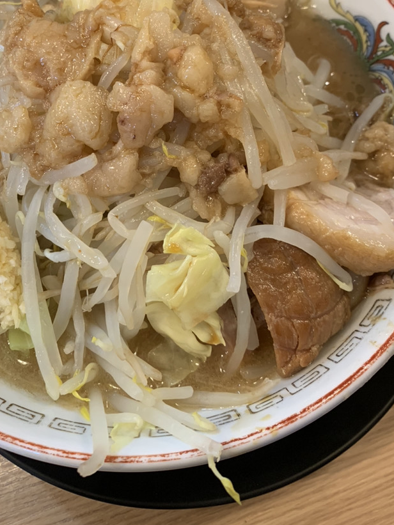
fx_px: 577
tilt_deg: -60.7
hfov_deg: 37.6
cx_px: 159
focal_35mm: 38
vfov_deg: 47.7
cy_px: 153
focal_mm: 4.25
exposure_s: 1/50
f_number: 1.8
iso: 80
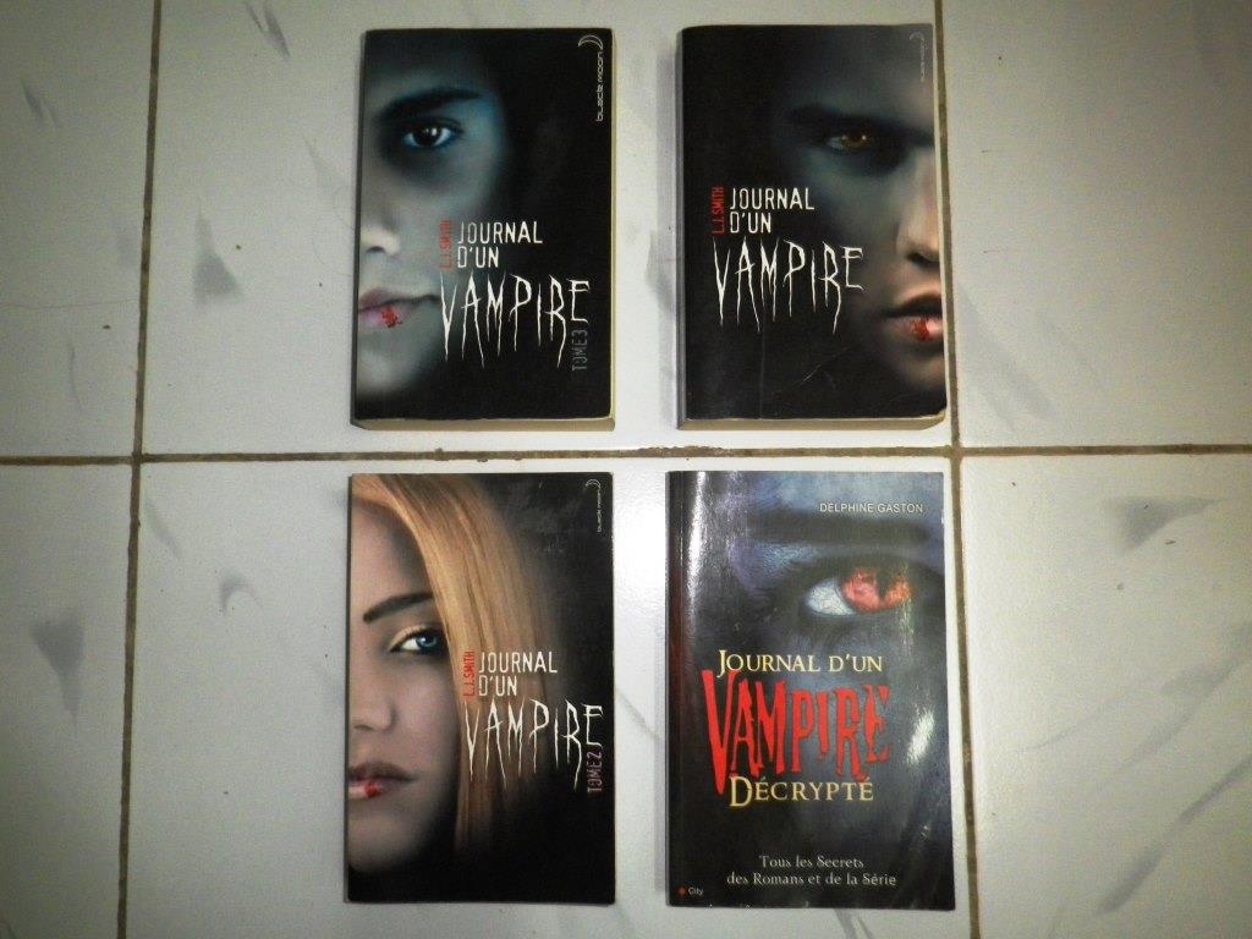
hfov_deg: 63.4
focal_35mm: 28
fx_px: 1013
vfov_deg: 49.7
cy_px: 470
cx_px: 626
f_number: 3.2
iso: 320
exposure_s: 1/50
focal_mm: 5
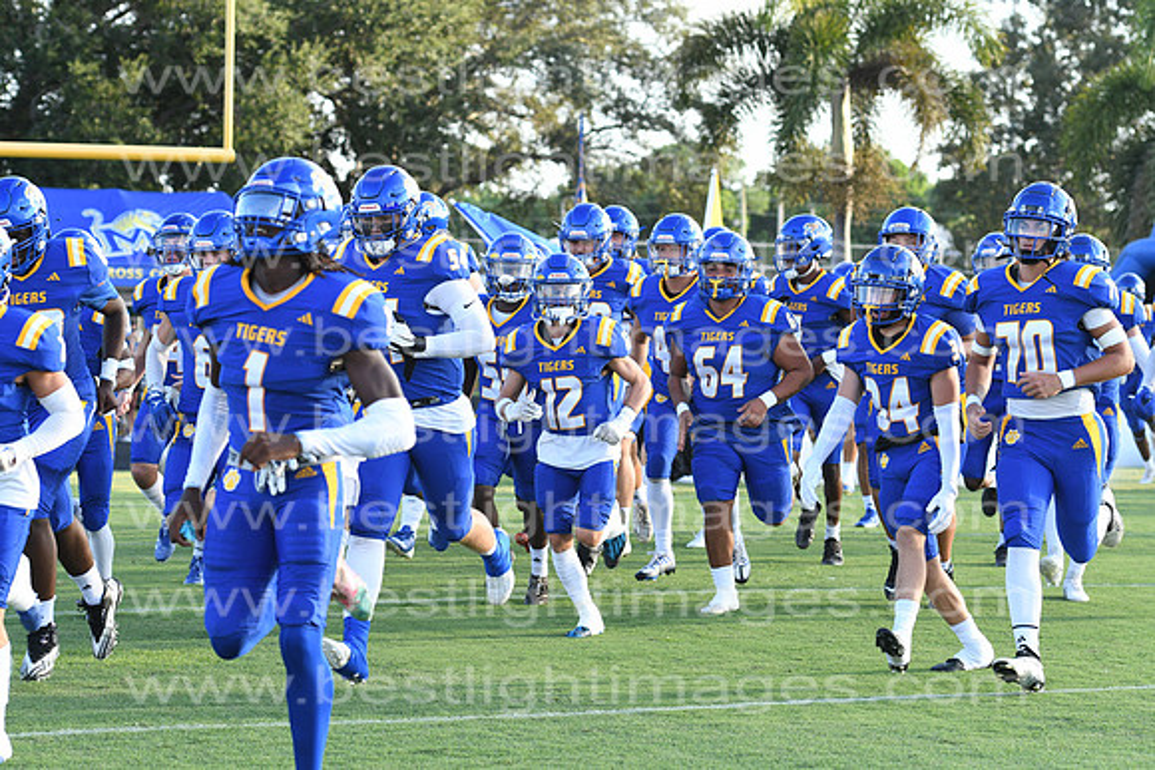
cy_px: 385
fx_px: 4140
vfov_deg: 10.6
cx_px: 578
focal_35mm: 129
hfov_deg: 15.9
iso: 400
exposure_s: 1/500
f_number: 5.6
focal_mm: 86
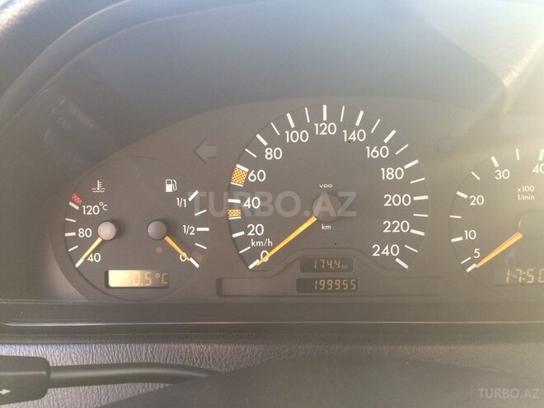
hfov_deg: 61.7
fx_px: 456
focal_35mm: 29
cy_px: 204
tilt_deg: -21.5
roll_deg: +2.2
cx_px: 272
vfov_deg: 48.2
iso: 40
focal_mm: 4.15
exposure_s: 1/33
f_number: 2.2
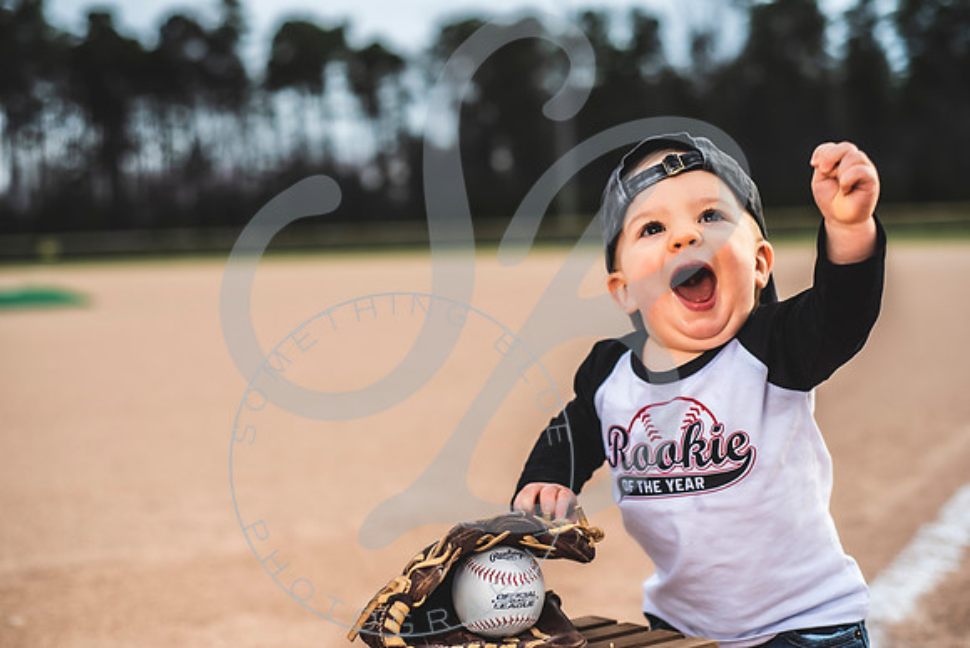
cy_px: 324
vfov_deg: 27.0
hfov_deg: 39.6
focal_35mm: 50
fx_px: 1347
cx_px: 485
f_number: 2.8
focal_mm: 50
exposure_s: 1/400
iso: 100
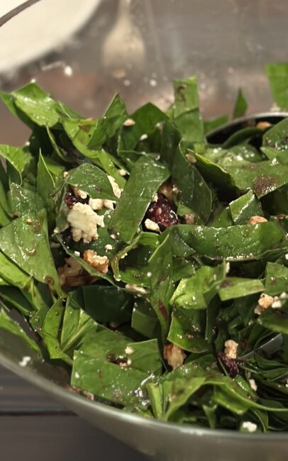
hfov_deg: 13.8
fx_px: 1181
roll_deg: +1.0
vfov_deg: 22.1
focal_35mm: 94
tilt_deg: -42.6
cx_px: 257
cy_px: 192
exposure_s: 1/30
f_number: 1.78
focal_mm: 6.86
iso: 640
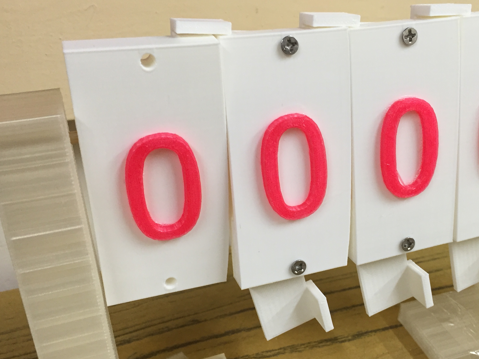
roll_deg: +0.6
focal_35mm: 40
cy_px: 205
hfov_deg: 46.3
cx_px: 306
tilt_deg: -30.4
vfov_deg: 35.9
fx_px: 554
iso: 80
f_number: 2.2
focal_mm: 4.15
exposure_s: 1/33
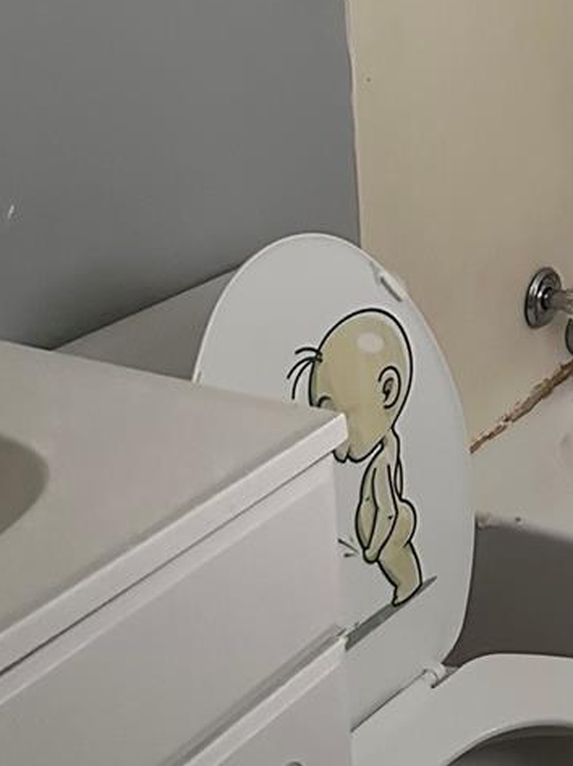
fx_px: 1724
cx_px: 826
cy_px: -37
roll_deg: -1.5
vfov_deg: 23.7
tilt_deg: -11.2
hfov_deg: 17.3
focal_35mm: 78
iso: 1000
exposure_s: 1/49
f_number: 1.78
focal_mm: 6.86
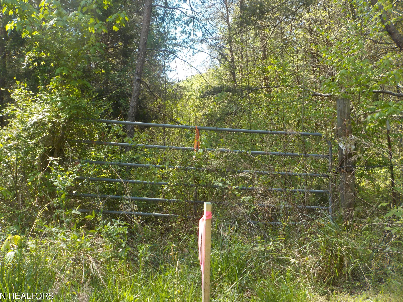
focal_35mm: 31
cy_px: 154
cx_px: 196
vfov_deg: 45.4
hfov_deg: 58.3
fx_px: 361
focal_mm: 4.1
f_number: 3.3
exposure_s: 1/250
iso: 125
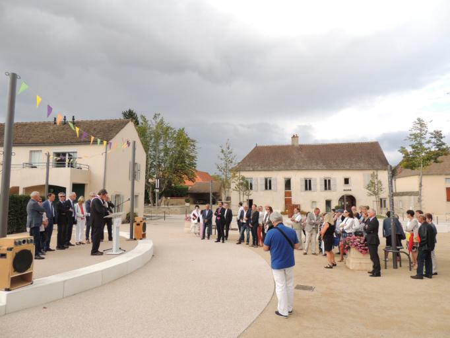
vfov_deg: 56.8
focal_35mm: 24
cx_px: 225
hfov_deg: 71.6
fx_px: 312
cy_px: 169
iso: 100
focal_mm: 4.3
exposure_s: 1/400
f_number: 3
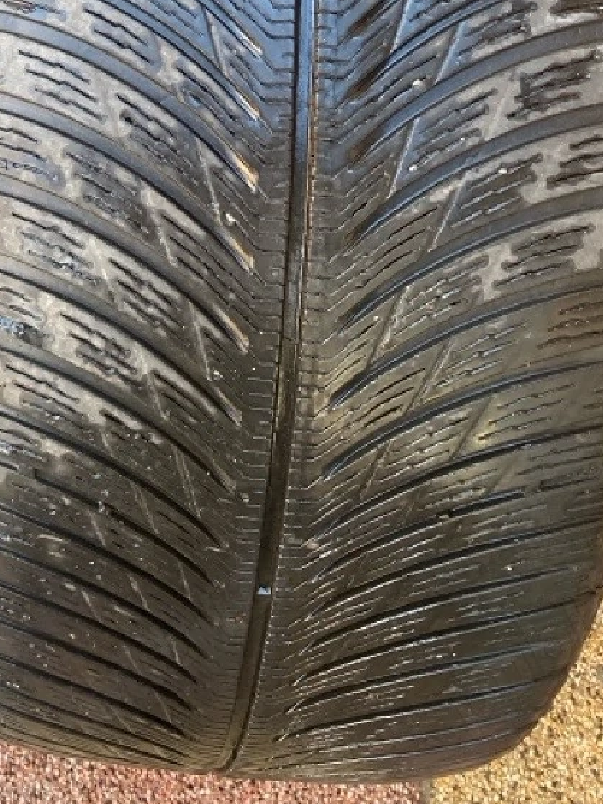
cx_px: -46
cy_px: -81
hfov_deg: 22.4
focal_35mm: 62
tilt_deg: -60.4
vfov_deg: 28.4
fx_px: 1441
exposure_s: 1/122
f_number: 1.8
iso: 100
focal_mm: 4.25
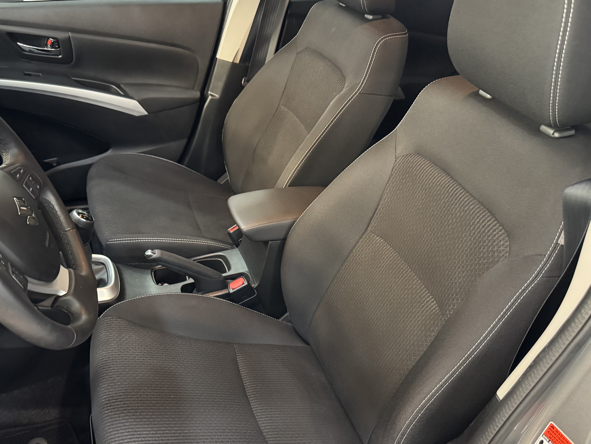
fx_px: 529
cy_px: 260
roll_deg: -7.2
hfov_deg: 58.1
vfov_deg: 45.3
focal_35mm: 31
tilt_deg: -35.4
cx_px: 253
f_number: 1.78
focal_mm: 6.76
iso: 800
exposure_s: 1/33
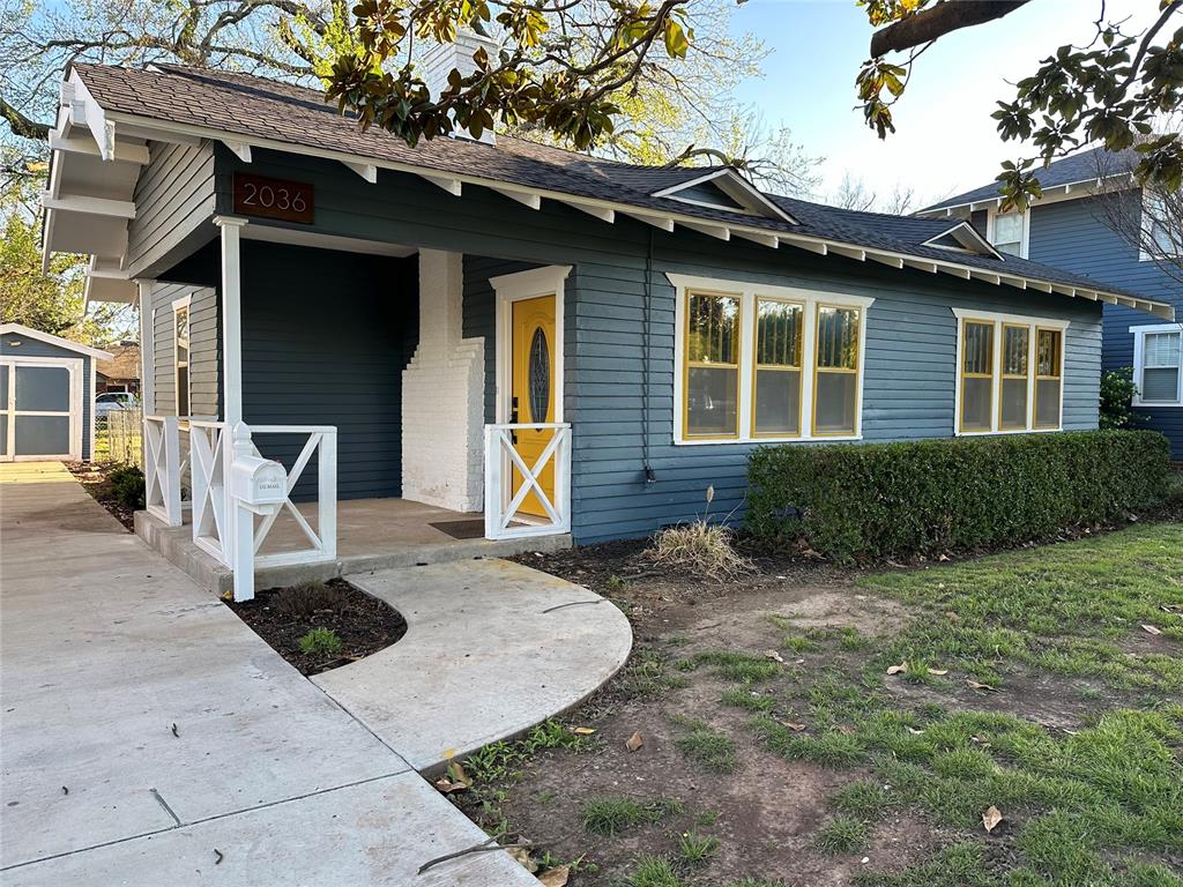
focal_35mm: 24
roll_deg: +0.1
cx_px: 592
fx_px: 820
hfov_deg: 71.6
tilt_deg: -3.0
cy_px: 444
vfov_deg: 56.8
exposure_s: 1/330
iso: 80
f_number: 1.78
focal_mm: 6.86
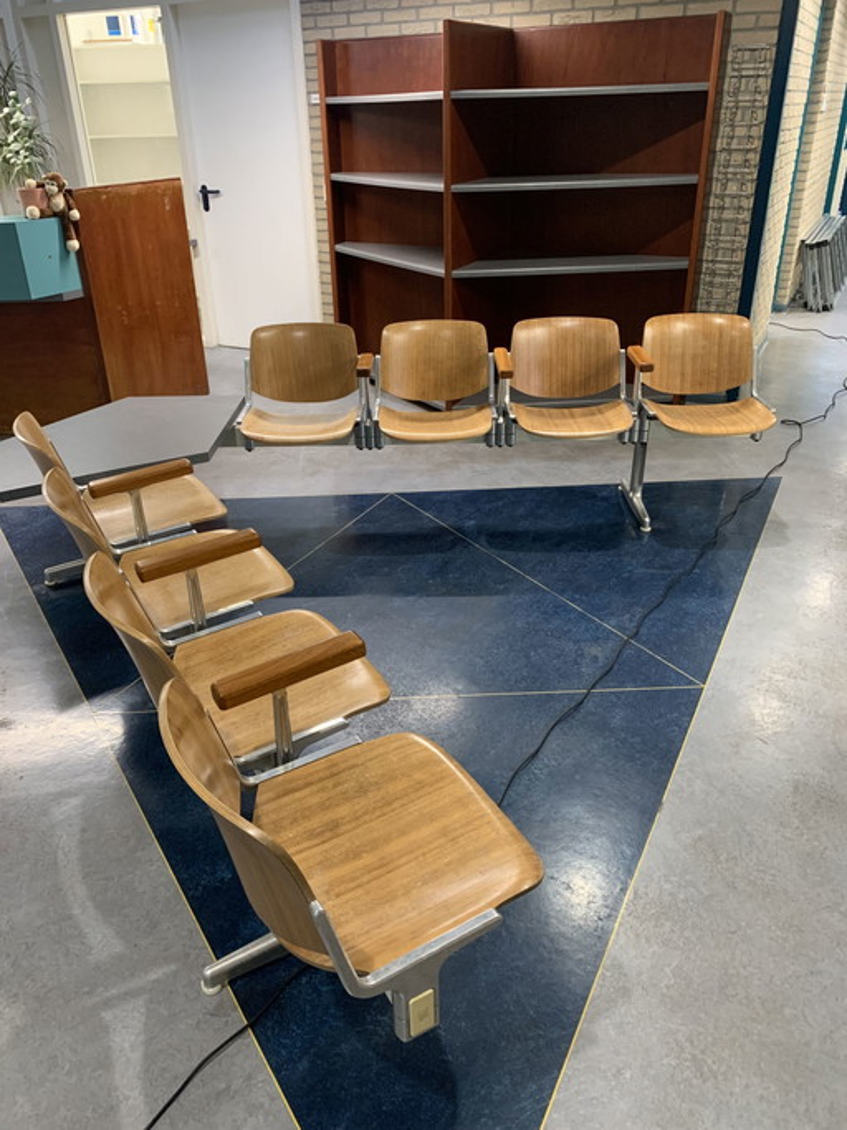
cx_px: 424
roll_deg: +0.5
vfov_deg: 67.3
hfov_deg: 53.0
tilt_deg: -26.6
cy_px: 565
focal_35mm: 26
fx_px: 849
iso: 250
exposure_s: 1/50
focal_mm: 4.25
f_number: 1.8
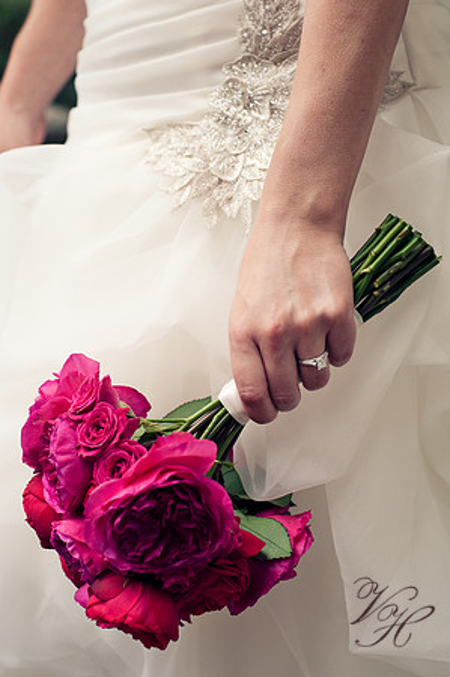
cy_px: 338
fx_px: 940
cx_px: 225
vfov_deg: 39.6
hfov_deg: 26.9
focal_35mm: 50
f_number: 4
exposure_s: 1/400
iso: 400
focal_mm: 50
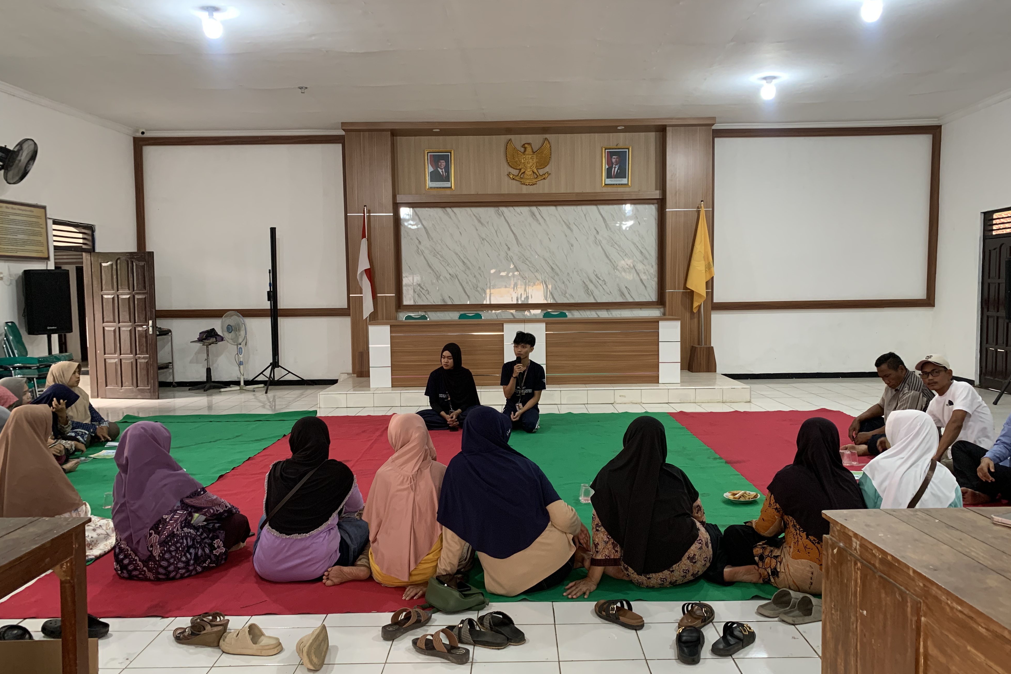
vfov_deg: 46.4
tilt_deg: -4.6
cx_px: 518
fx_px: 786
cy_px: 354
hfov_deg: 65.5
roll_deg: +0.4
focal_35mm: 28
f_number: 1.8
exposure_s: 1/60
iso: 125
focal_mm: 4.25
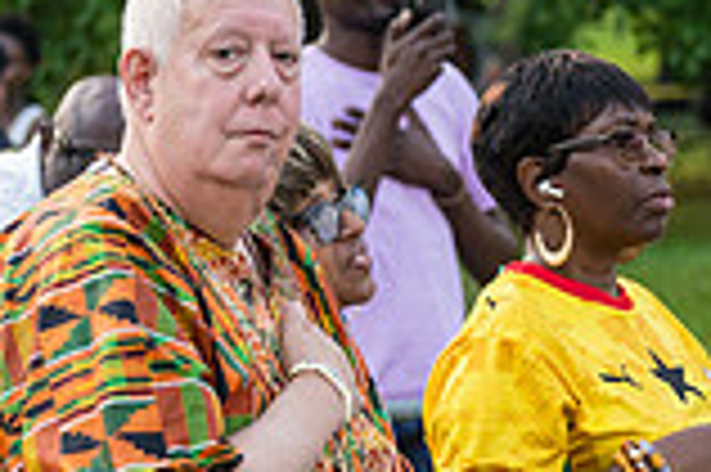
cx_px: 266
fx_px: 5643
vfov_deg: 4.8
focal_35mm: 286
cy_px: 225
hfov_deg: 7.2
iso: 500
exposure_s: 1/400
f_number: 3.5
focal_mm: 78
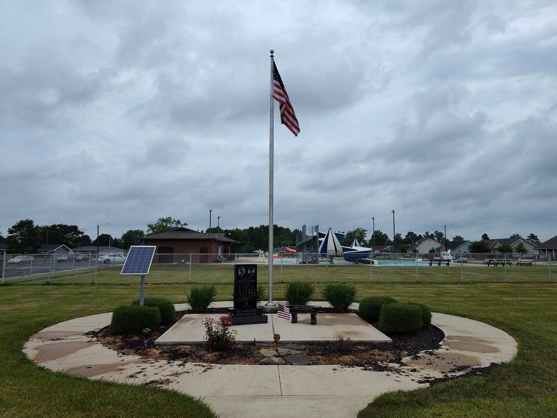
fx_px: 370
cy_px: 209
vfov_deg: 58.9
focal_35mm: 23
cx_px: 278
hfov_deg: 73.9
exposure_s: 1/2118
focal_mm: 5.56
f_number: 1.8
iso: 100
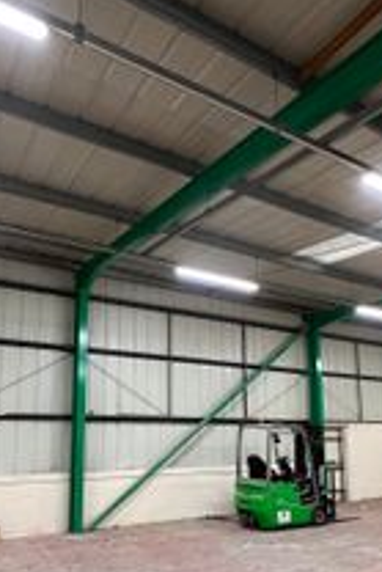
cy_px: 382
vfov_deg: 67.4
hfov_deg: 49.6
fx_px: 413
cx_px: 181
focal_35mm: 26
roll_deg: +1.4
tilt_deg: +8.0
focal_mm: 1.57
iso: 125
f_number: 1.8
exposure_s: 1/100
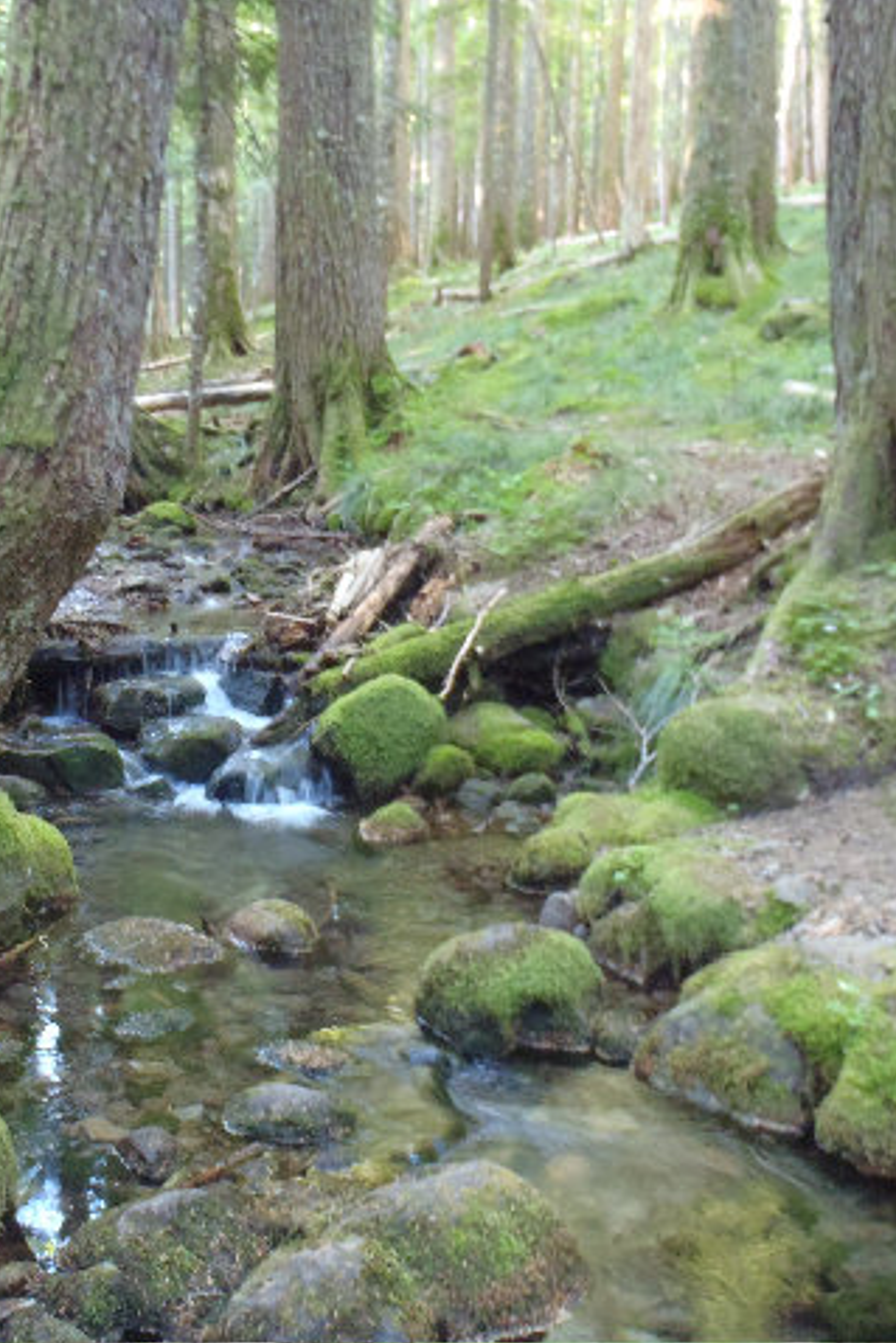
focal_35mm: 39
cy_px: 672
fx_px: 1455
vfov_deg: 49.5
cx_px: 230
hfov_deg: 33.6
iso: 400
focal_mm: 5
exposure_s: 1/4
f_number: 3.9
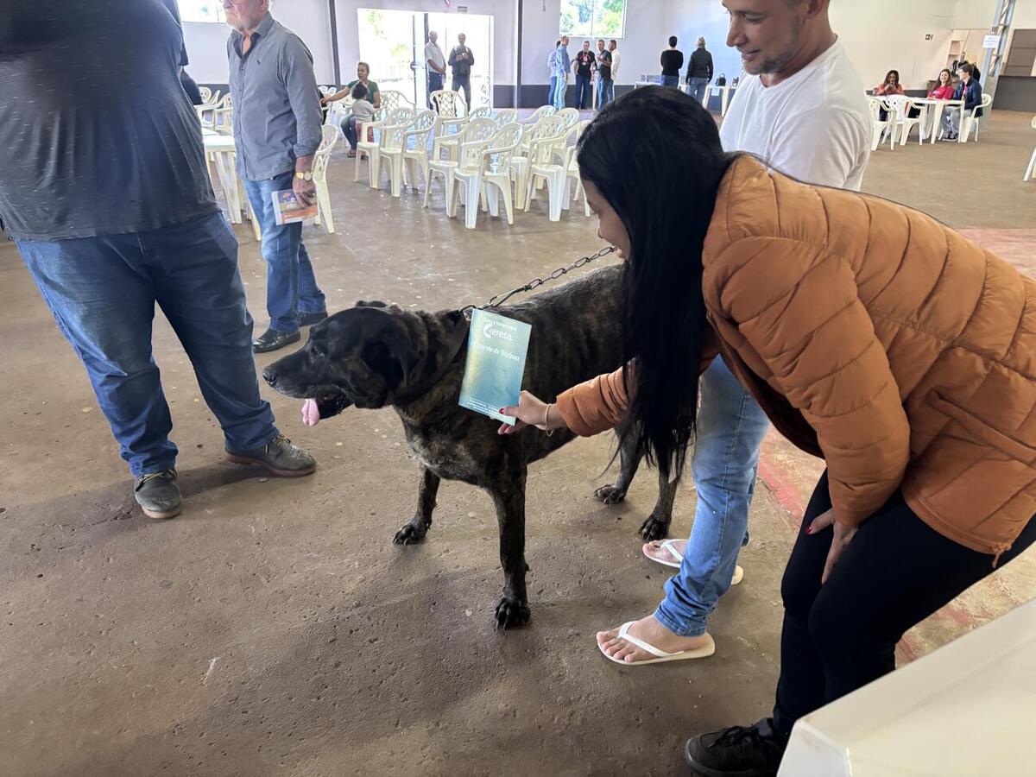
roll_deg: -0.4
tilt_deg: -23.6
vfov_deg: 53.1
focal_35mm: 26
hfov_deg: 67.3
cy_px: 388
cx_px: 518
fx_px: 778
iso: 400
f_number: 1.6
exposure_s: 1/40
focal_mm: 5.96
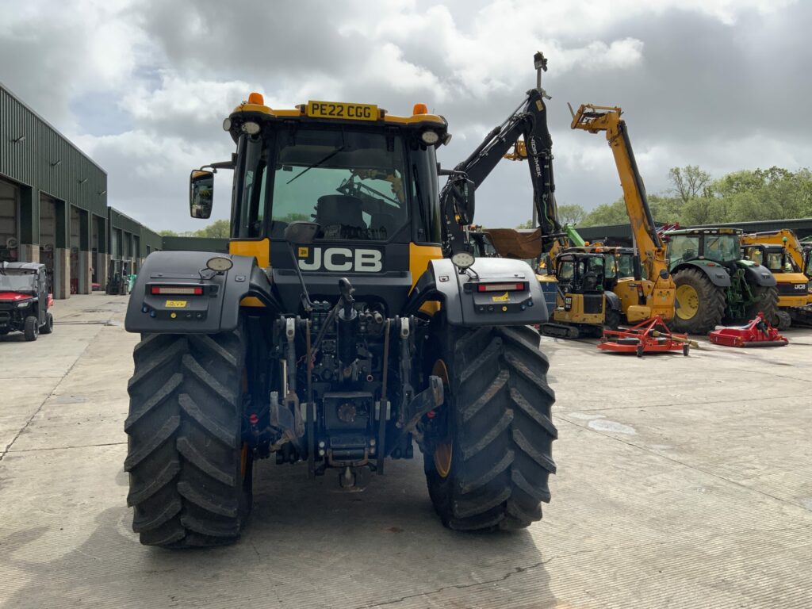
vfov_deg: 48.2
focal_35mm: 29
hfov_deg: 61.7
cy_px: 304
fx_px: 680
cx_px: 406
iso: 16
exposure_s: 1/2141
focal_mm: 3
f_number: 1.8
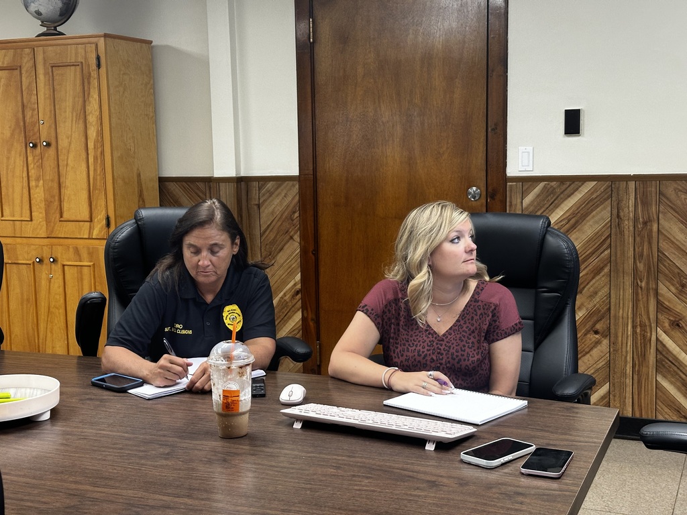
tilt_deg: -6.6
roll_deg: +0.9
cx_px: 344
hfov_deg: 39.7
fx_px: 953
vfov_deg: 30.3
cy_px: 258
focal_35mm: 48
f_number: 1.78
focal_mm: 6.86
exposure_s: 1/60
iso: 200
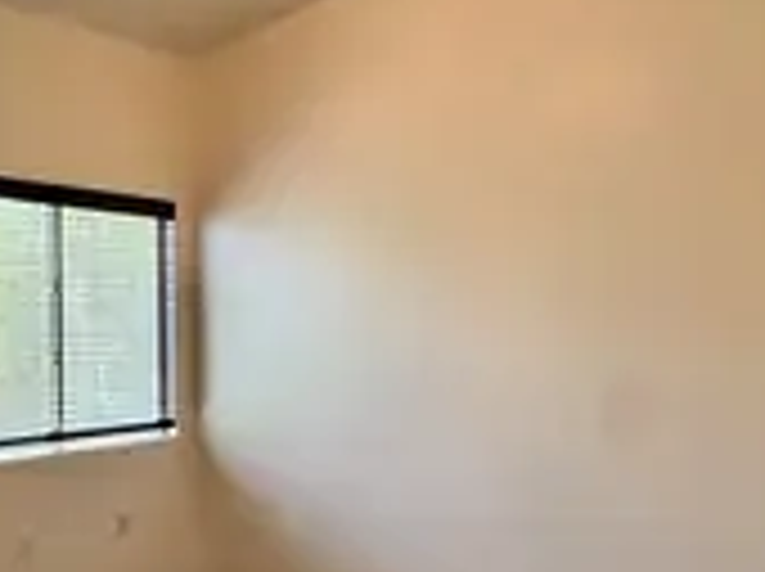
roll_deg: -0.3
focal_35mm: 33
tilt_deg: -1.5
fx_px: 728
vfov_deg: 42.7
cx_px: 220
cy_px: 338
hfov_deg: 53.6
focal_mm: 2.22
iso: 50
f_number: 2.2
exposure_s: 1/99
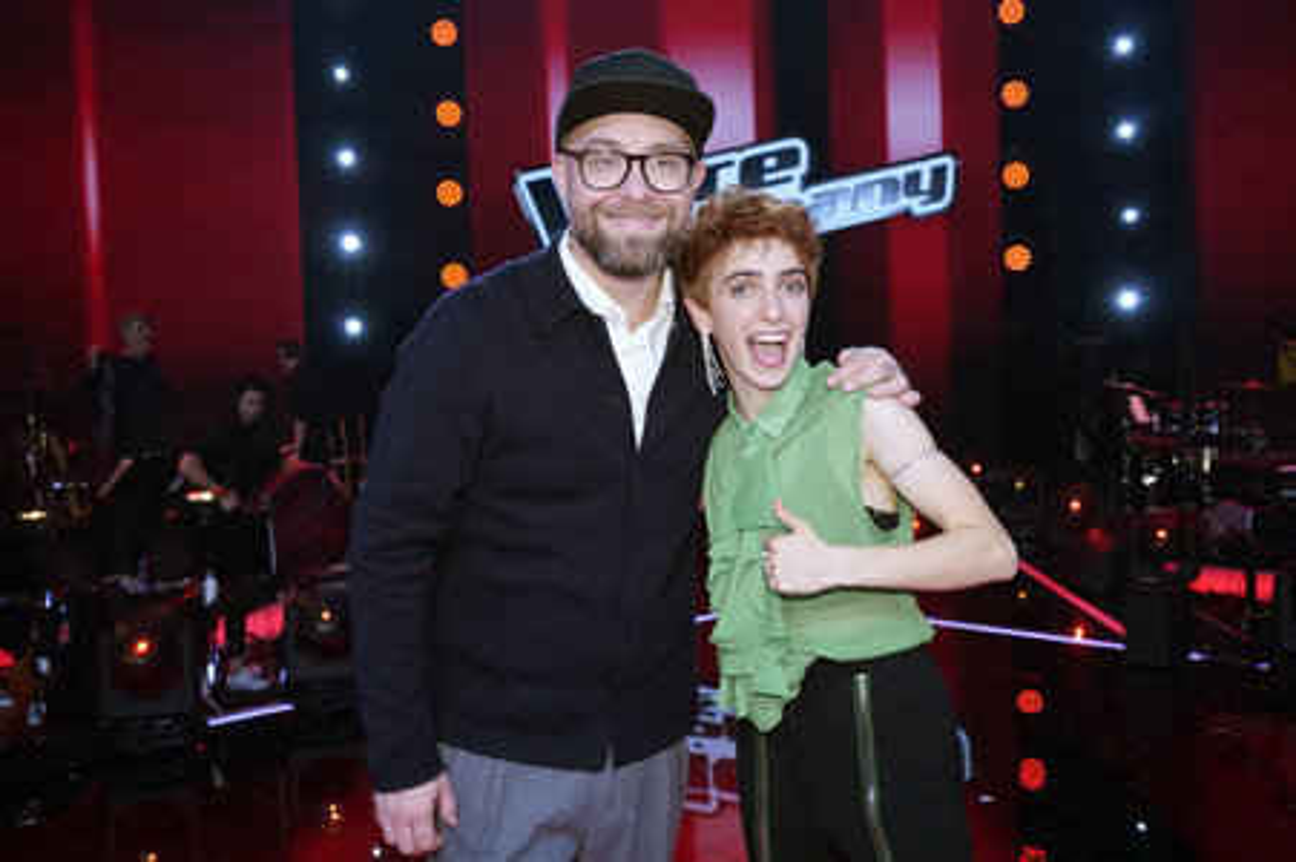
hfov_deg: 54.5
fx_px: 1259
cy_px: 431
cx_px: 648
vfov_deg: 37.8
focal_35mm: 35
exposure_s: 1/125
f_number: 4.5
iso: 1600
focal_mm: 35
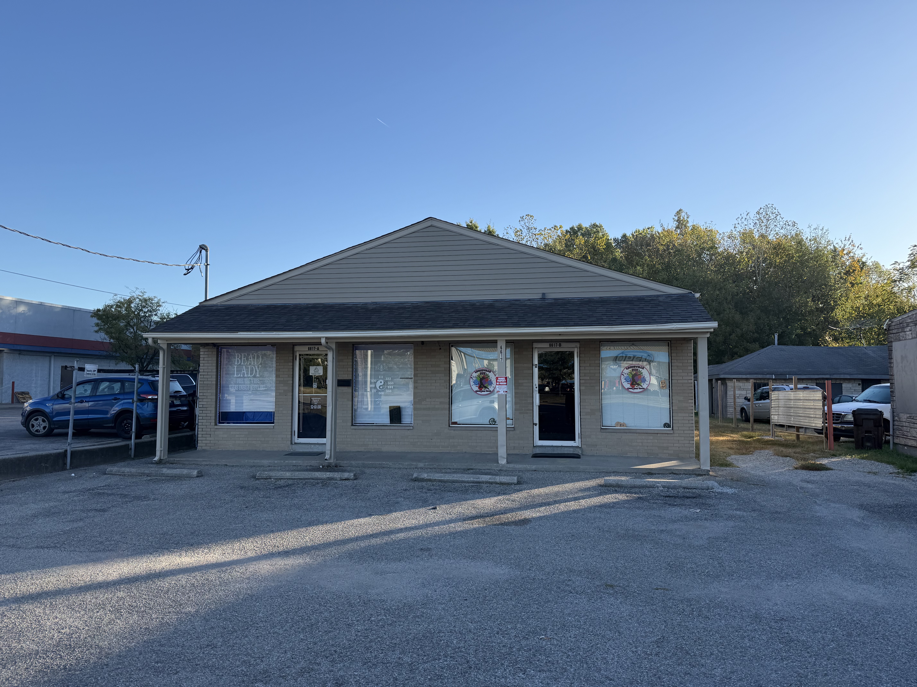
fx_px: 636
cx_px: 458
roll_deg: +0.7
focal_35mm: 24
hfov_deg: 71.6
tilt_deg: +4.3
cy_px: 344
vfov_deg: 56.8
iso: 80
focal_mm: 6.76
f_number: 1.78
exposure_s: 1/2370
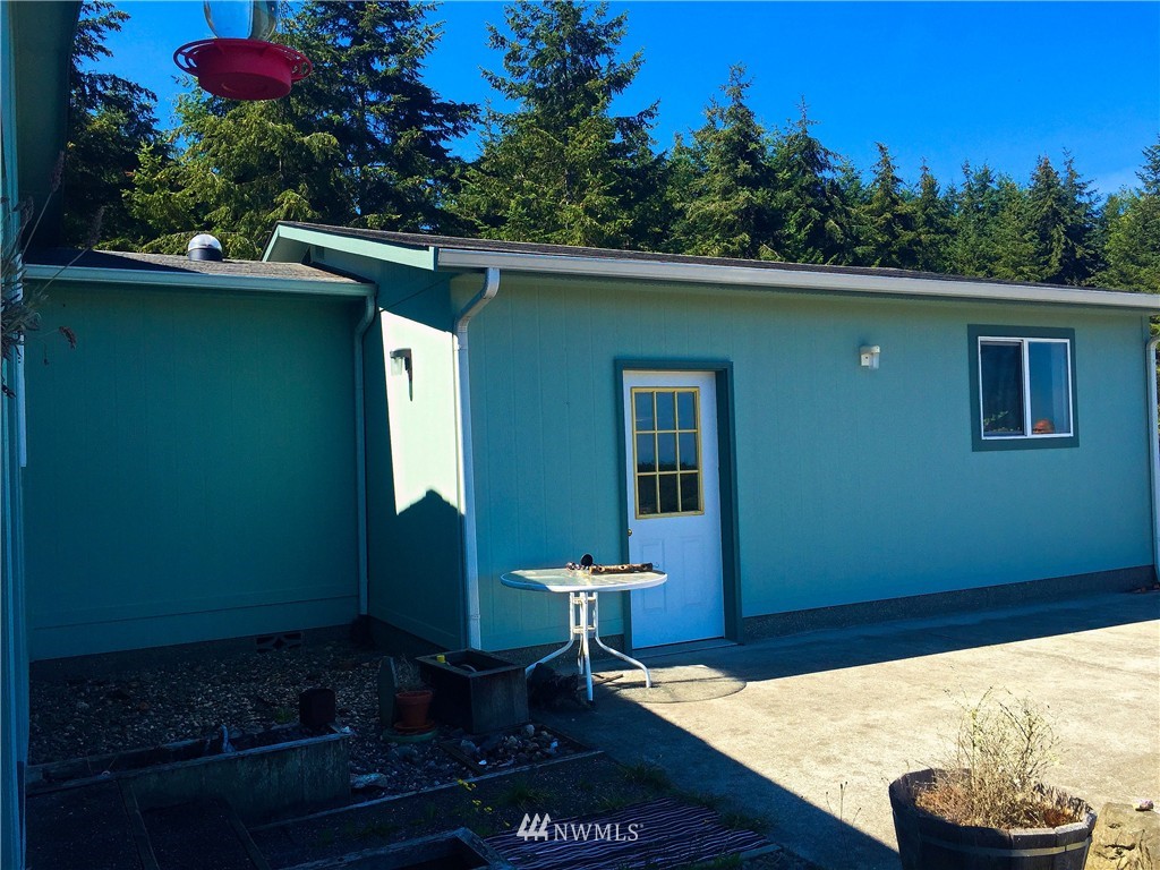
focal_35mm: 29
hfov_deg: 61.7
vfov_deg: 48.2
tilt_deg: -0.1
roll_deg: +1.3
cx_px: 580
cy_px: 435
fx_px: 972
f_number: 2.2
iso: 32
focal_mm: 4.15
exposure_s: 1/1099
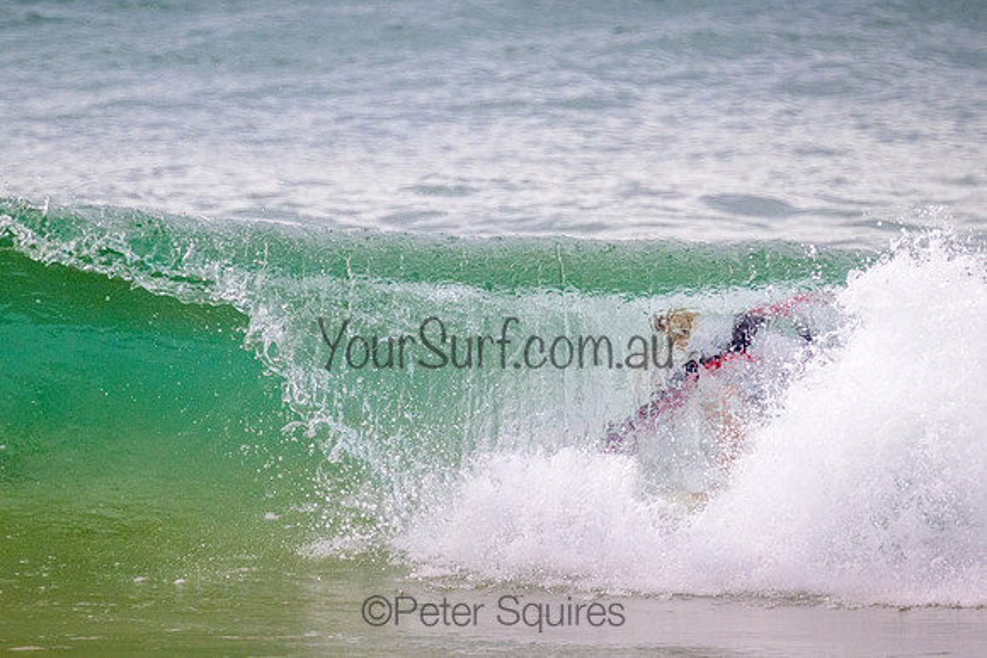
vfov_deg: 1.3
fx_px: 29659
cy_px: 213
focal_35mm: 1082
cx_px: 493
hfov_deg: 1.9
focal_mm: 800
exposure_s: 1/2000
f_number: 11
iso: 1600
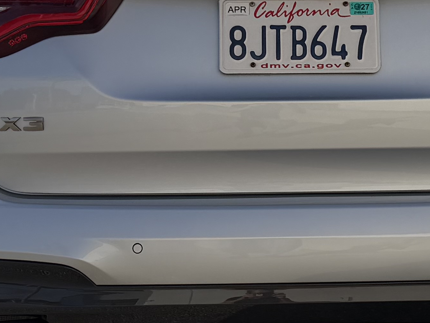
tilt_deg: +1.0
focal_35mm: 102
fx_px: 1267
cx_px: 301
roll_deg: +0.2
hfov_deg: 19.2
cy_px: 91
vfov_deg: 14.5
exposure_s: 1/6711
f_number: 1.78
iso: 80
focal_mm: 6.76
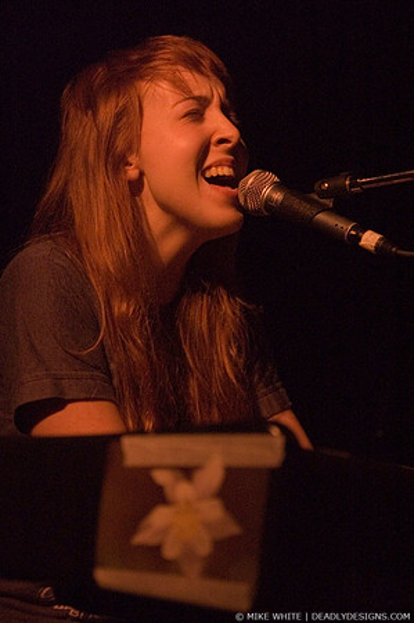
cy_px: 312
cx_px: 207
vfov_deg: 20.6
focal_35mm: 99
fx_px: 1712
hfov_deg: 13.8
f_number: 5.3
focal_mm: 66
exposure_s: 1/25
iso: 1600
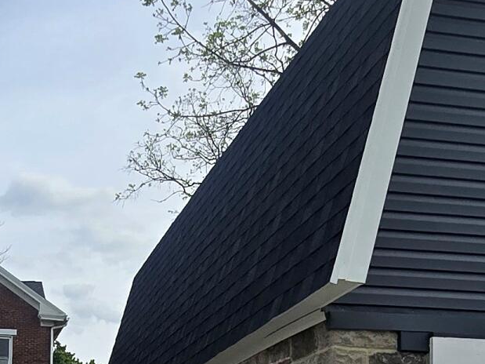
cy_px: 385
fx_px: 883
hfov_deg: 30.5
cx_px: 160
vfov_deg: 22.2
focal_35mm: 63
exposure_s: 1/3333
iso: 50
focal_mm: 2.2
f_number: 2.2
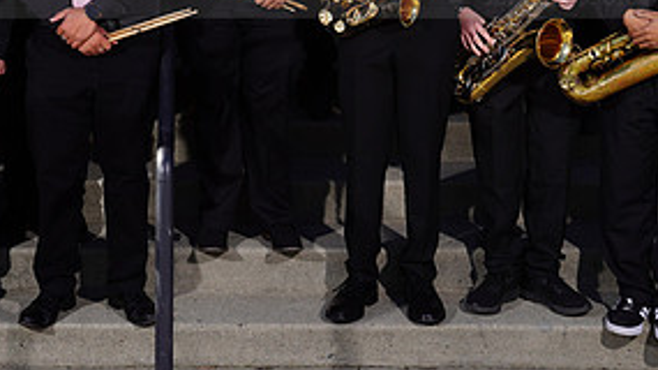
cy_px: -50
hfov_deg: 26.0
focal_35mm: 81
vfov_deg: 14.5
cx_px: 201
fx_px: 1413
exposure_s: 1/250
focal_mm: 38
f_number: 9
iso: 100
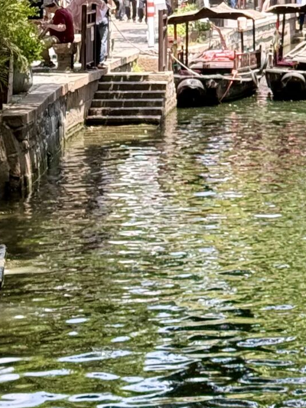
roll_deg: +0.7
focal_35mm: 171
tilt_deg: +2.3
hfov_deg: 8.4
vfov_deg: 11.3
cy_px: -129
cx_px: 492
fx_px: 2016
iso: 80
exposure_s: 1/493
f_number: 1.78
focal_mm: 6.76
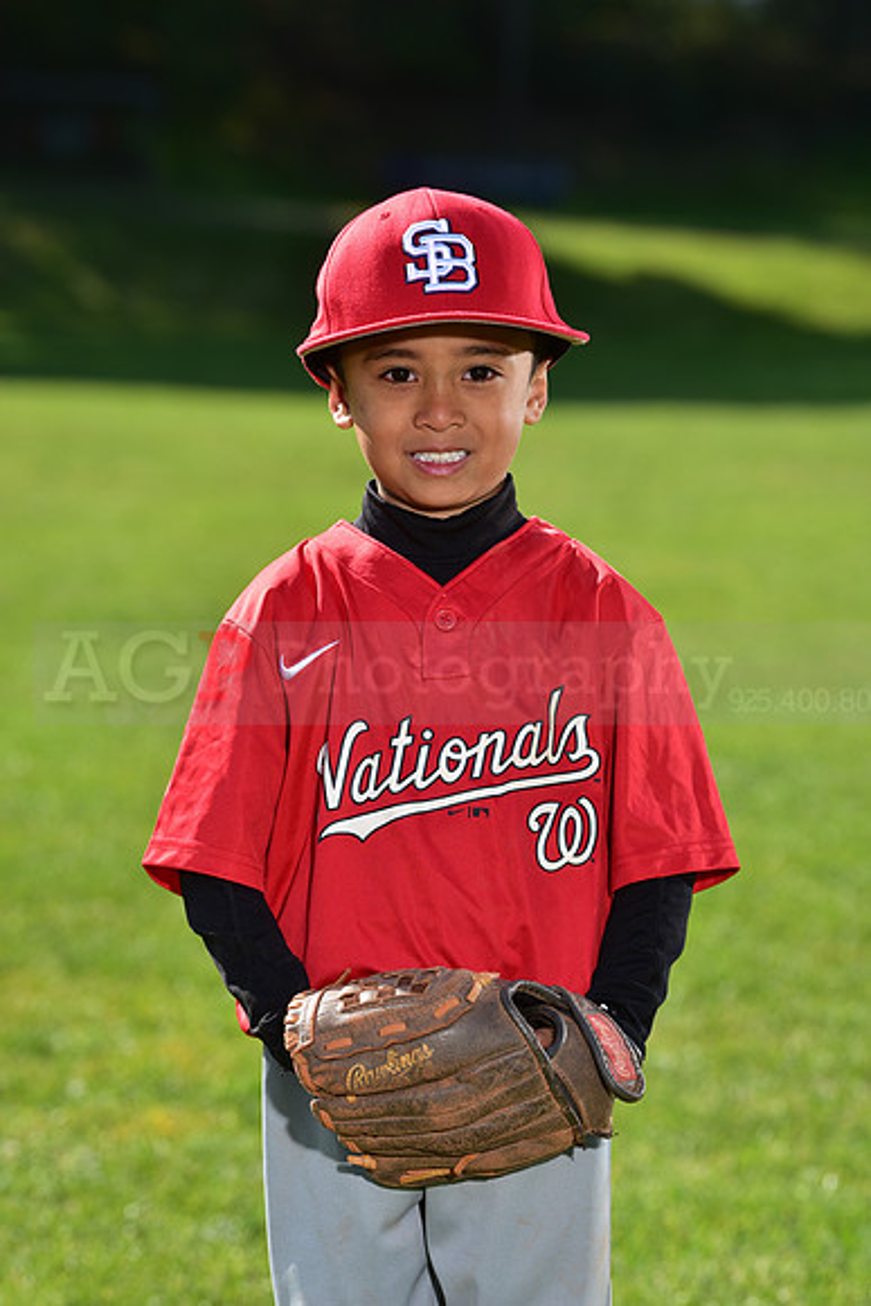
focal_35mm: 135
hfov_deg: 10.2
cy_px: 653
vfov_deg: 15.2
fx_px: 4896
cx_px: 436
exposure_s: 1/250
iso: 80
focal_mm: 135
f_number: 5.6
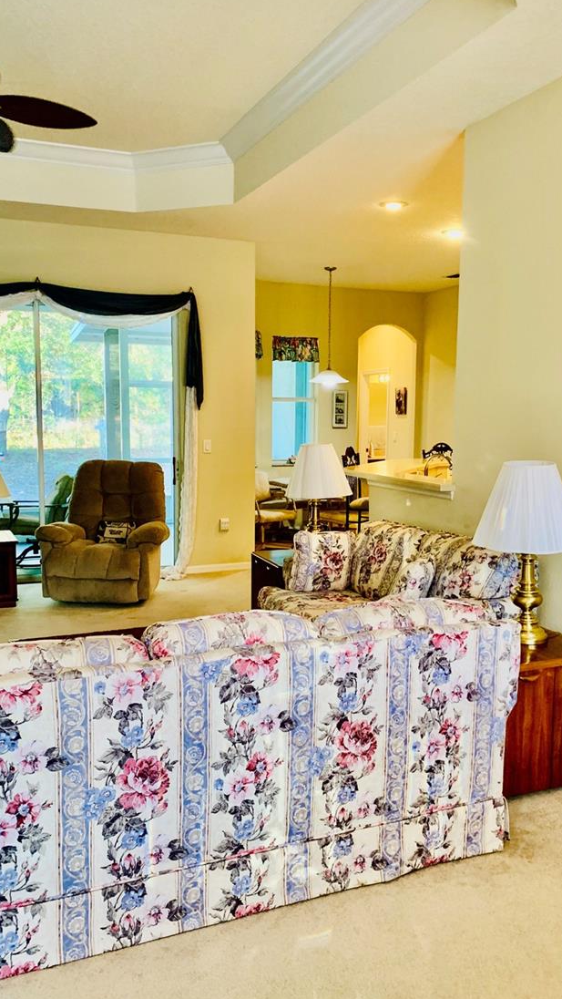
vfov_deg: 62.6
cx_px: 301
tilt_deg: -7.0
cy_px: 506
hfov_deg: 37.8
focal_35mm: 31
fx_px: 821
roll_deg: +0.7
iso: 160
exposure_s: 1/60
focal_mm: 4.25
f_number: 1.8
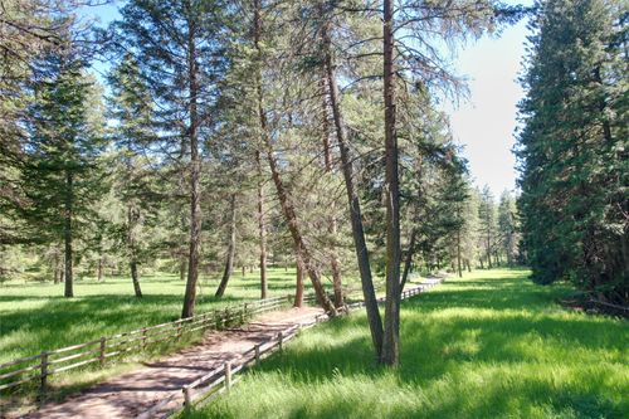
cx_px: 314
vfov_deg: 57.2
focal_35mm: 22
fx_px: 384
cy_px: 210
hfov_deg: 78.6
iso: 100
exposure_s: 1/250
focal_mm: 8.38
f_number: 2.8
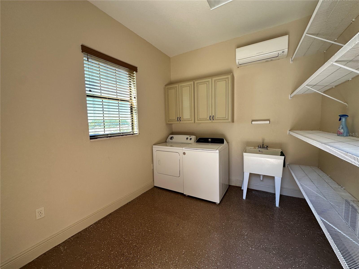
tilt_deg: -4.6
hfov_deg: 102.1
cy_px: 134
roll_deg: +0.5
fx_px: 145
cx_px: 180
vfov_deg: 85.7
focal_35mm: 14
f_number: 2.2
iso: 80
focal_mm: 2.22
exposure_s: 1/99
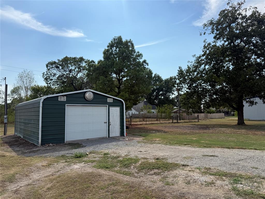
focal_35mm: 24
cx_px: 132
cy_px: 100
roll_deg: +0.6
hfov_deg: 71.6
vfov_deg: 56.8
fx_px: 184
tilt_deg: +5.7
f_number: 1.78
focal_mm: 6.76
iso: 80
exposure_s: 1/6173
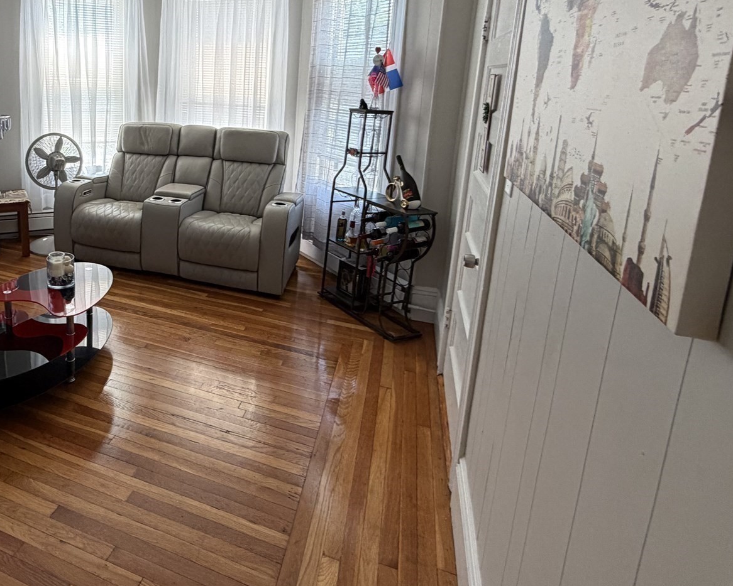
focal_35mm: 24
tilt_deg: -11.2
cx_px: 185
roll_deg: -0.9
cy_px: 169
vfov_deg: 56.7
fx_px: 521
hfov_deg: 66.0
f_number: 2.2
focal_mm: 2.22
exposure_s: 1/121
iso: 160
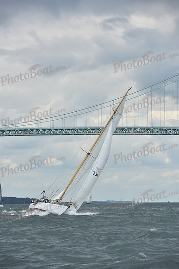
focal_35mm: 175
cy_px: 134
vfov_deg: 11.7
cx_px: 90
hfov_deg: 7.9
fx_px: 1304
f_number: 7.1
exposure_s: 1/1000
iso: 250
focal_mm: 175
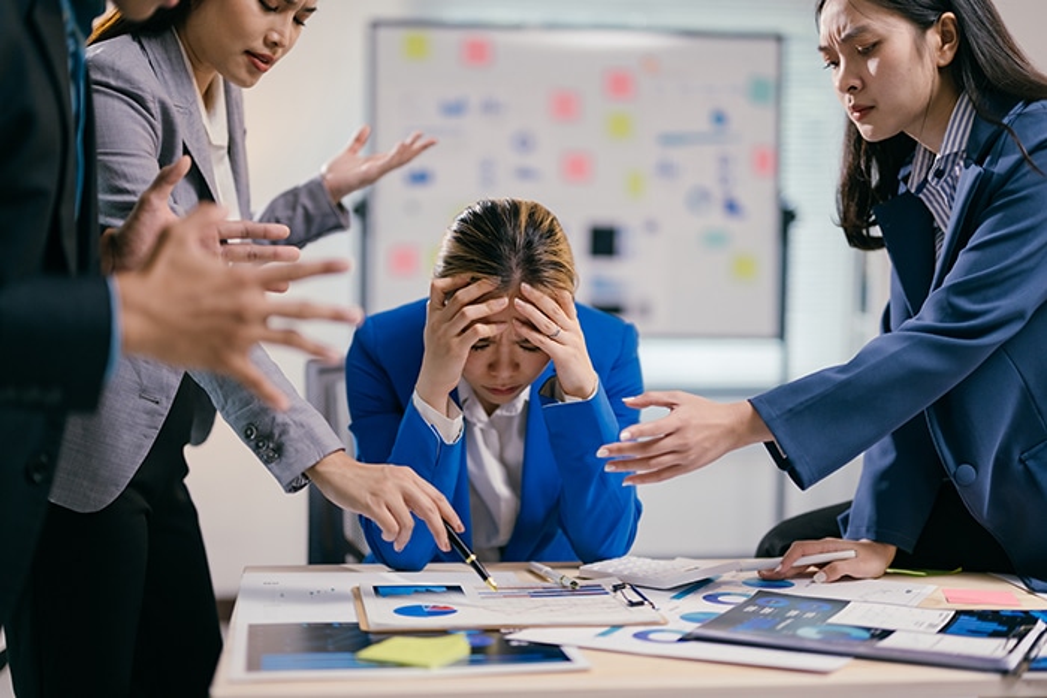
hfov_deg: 39.6
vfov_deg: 27.0
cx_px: 524
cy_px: 349
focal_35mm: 50
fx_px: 1454
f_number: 1.2
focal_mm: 50
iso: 400
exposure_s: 1/1250
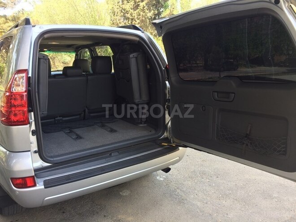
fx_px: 248
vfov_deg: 48.2
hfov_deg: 61.7
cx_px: 148
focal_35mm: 29
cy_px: 111
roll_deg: +1.0
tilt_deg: -13.1
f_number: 2.2
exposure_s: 1/142
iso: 32
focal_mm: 4.15
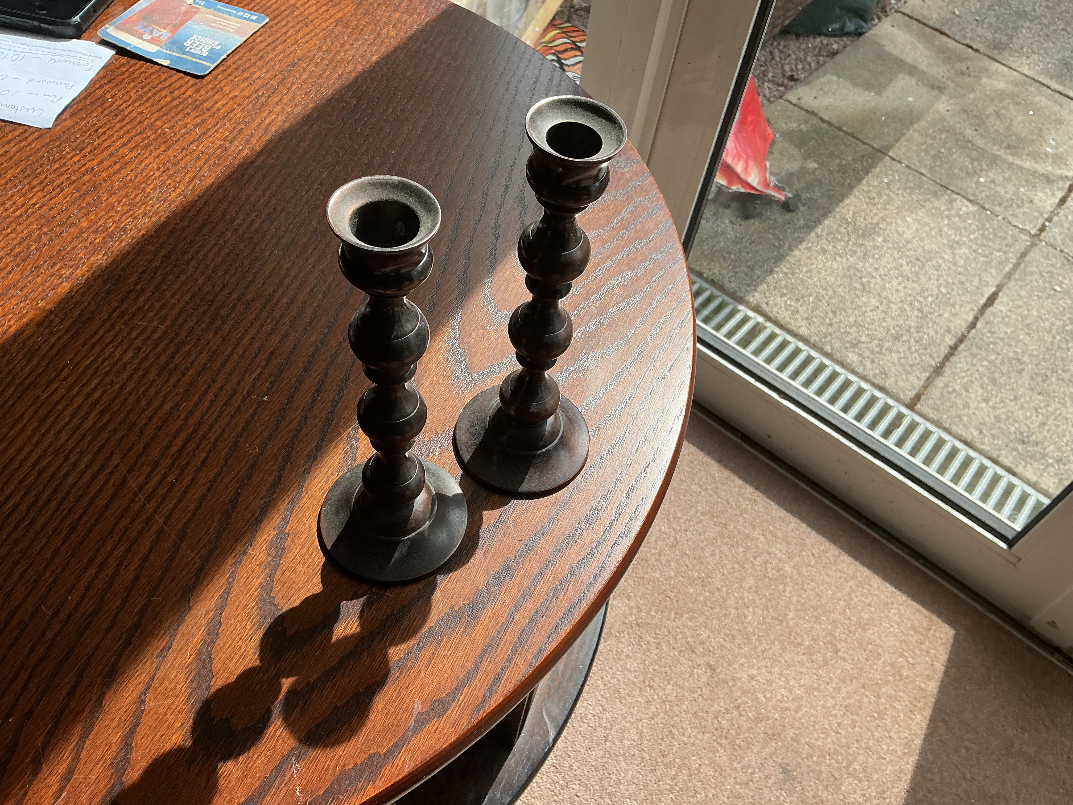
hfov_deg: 61.7
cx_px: 536
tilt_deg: -52.4
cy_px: 402
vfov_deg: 48.2
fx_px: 899
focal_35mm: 29
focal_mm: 3
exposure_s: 1/709
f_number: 1.8
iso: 25
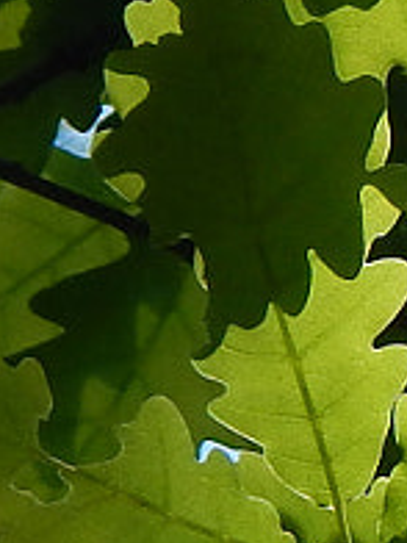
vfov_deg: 4.0
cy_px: 91
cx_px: 703
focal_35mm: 499
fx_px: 7823
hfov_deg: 3.0
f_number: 4
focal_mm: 10.9
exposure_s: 1/640
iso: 125
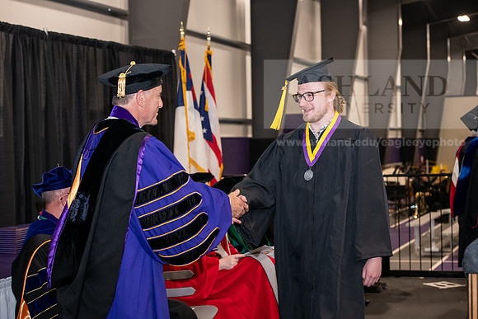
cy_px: 160
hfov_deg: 28.8
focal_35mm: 70
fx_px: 930
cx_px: 239
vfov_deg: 19.5
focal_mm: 70
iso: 2500
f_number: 5
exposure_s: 1/200
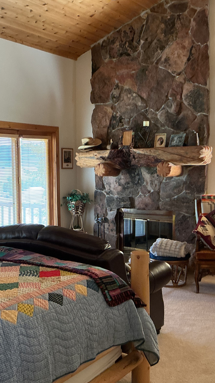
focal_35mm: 43
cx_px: 67
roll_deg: +0.7
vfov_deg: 47.4
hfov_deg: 27.5
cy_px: 190
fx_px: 436
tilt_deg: -4.4
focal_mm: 3
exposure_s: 1/60
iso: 160
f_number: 1.8
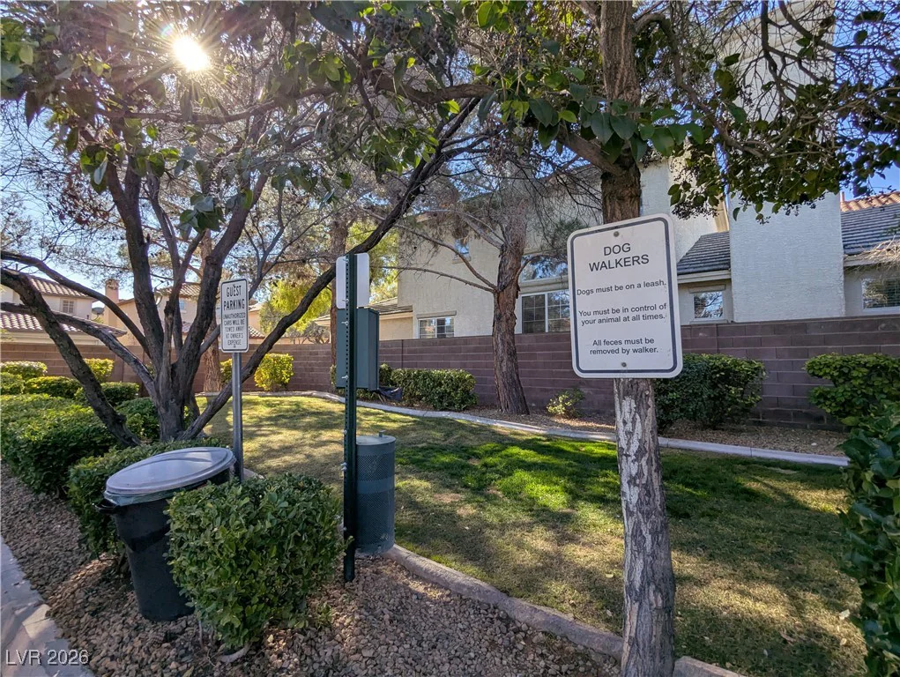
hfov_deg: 94.4
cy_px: 338
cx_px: 450
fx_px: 416
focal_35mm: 16
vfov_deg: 78.2
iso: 47
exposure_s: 1/788
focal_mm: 2.35
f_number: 2.2
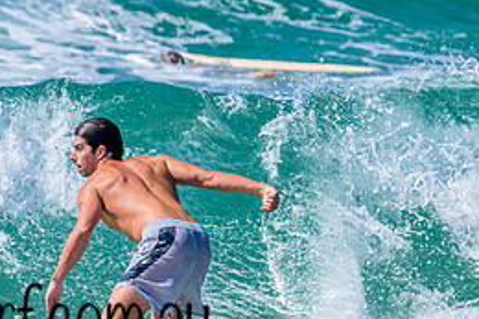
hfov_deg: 1.8
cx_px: 40
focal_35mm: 1168
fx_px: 15530
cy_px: 290
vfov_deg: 1.2
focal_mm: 500
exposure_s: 1/2000
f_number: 11
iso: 2000
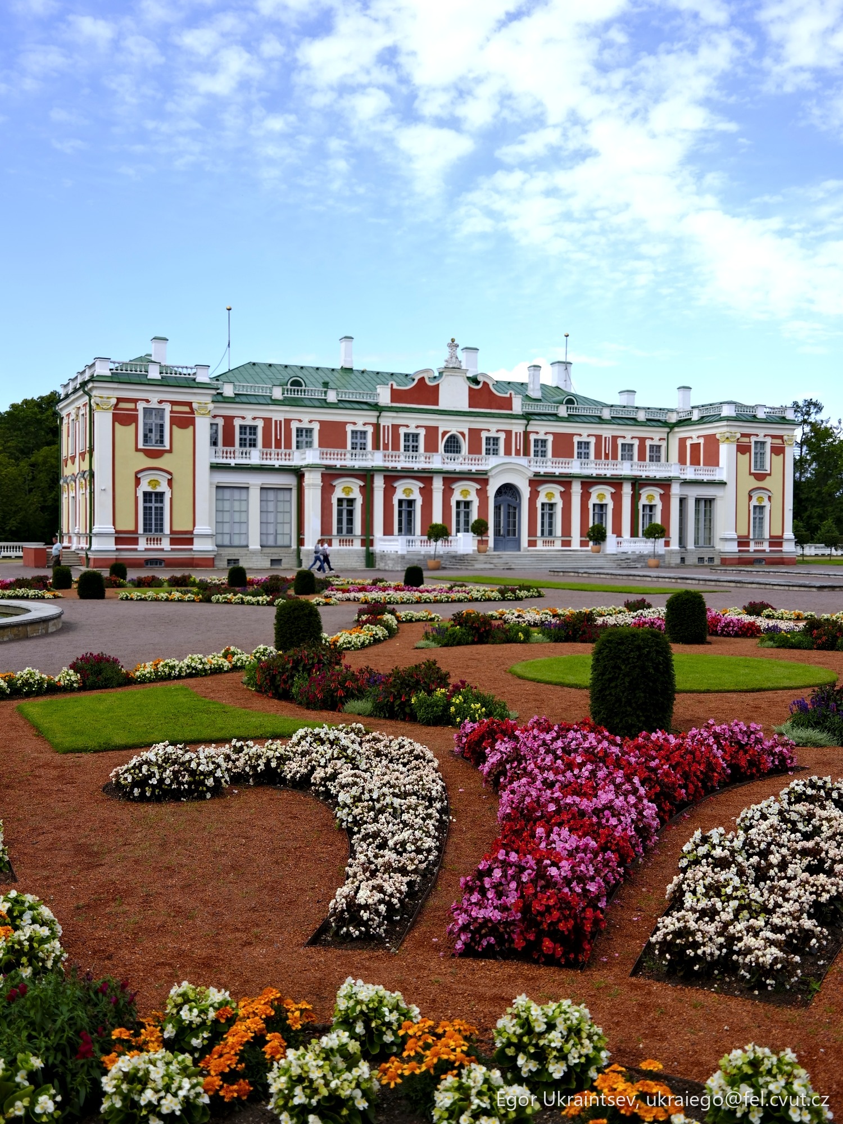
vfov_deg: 54.0
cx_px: 422
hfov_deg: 41.8
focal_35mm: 34
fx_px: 1104
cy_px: 562
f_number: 5
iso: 100
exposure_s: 1/300
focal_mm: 42.6
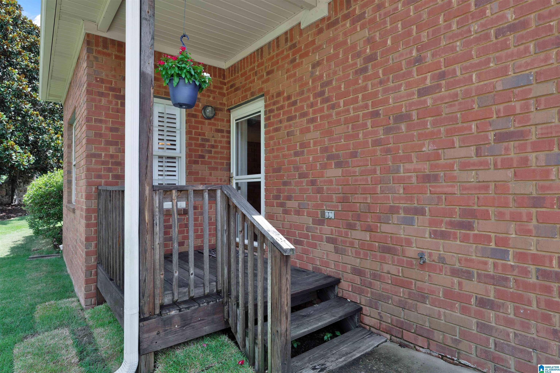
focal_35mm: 20
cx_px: 280
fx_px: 303
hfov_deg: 85.4
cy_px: 186
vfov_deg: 63.2
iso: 80
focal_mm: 19.5
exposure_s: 1/60
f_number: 8
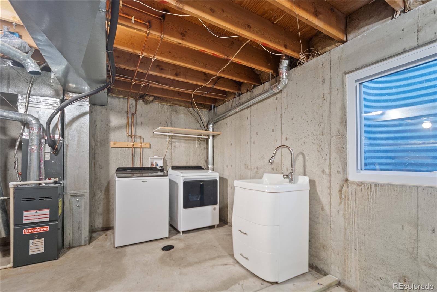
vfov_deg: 77.4
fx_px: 182
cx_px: 218
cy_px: 146
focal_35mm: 15
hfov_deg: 100.3
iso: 200
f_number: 3.5
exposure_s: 2.5
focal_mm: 10
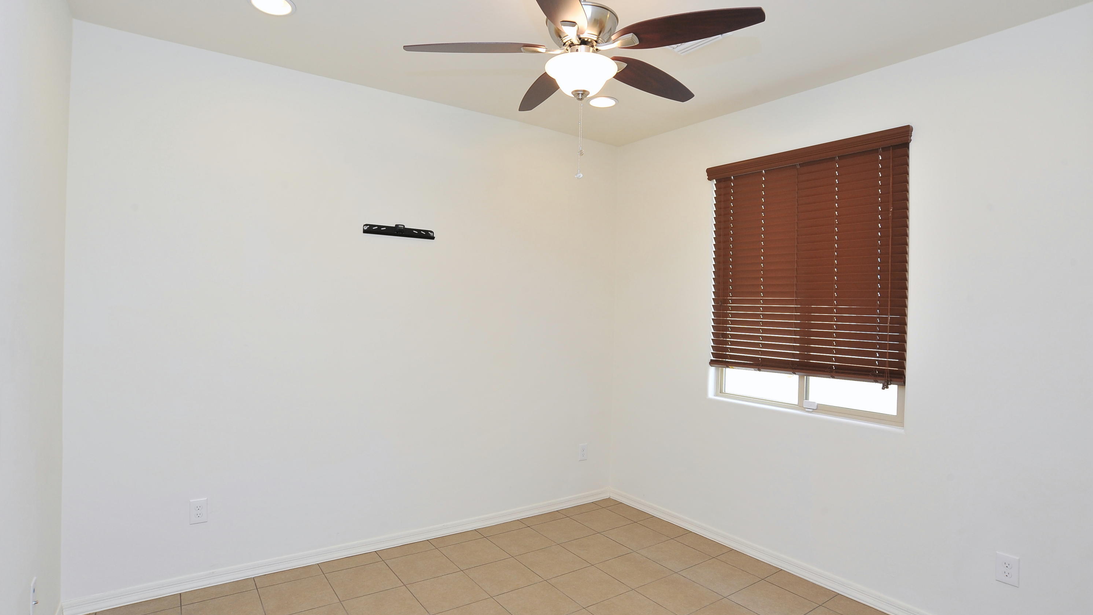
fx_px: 551
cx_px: 544
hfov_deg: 89.6
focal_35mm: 19
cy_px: 293
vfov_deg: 58.3
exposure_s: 1/30
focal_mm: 18
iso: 640
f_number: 9
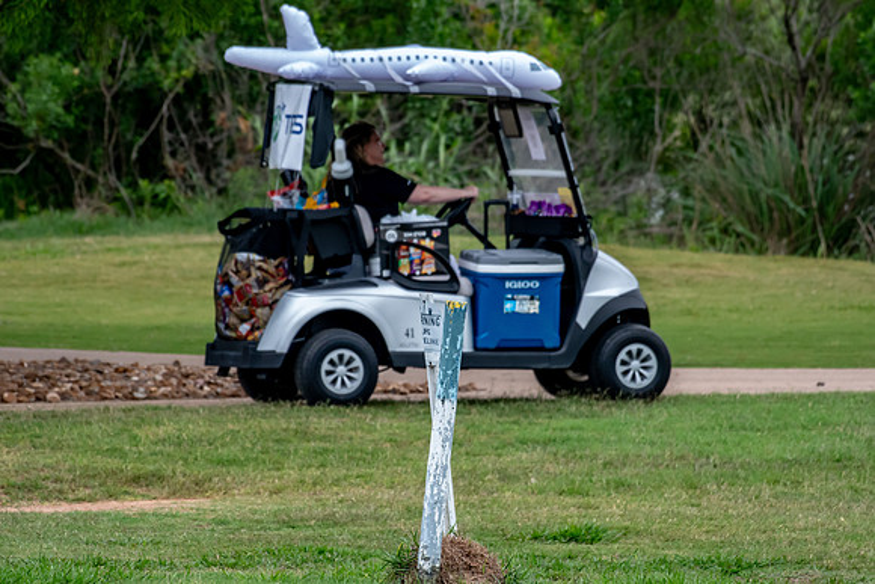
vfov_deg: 2.2
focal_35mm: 630
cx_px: 438
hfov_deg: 3.3
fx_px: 15315
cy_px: 292
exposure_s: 1/2000
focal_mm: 420
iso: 1100
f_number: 5.6
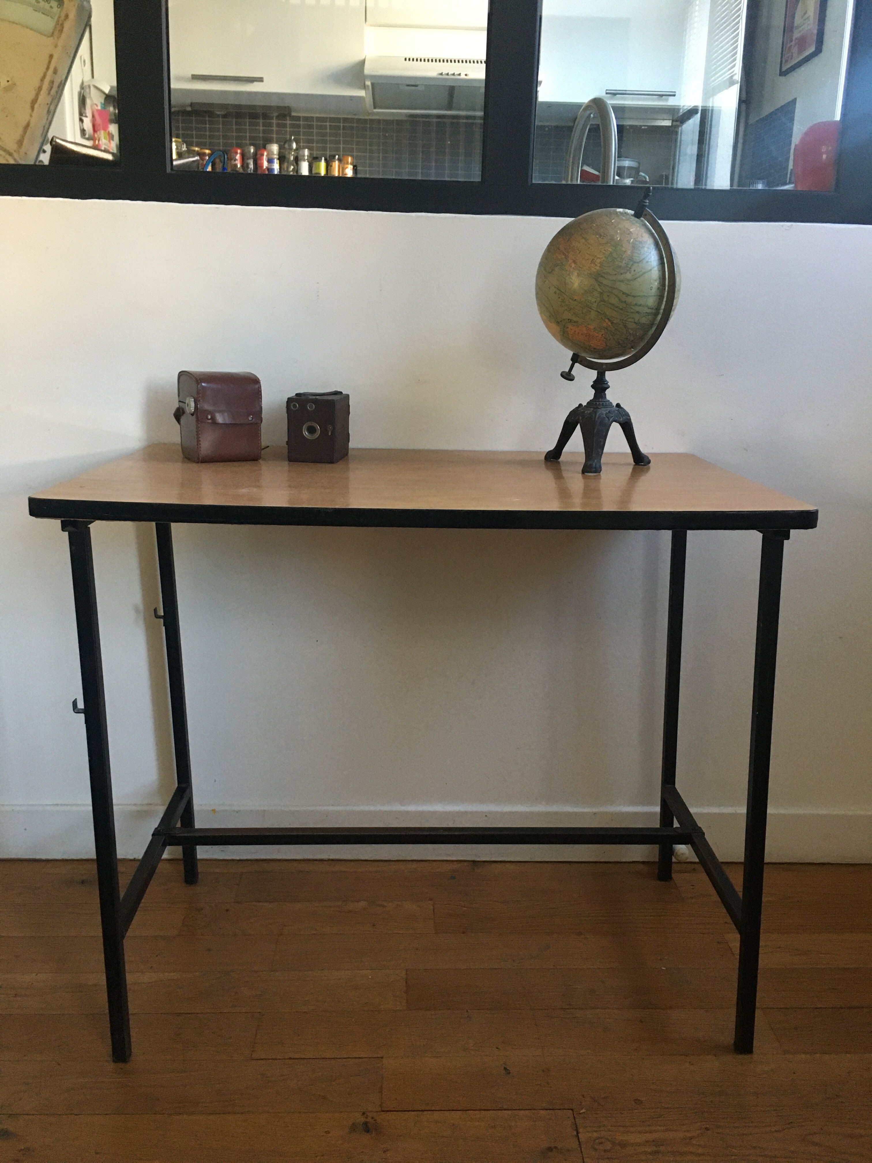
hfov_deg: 48.2
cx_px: 436
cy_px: 582
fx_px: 974
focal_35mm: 29
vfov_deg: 61.7
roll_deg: -0.5
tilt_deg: -13.8
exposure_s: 1/25
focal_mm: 4.15
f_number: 2.2
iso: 200
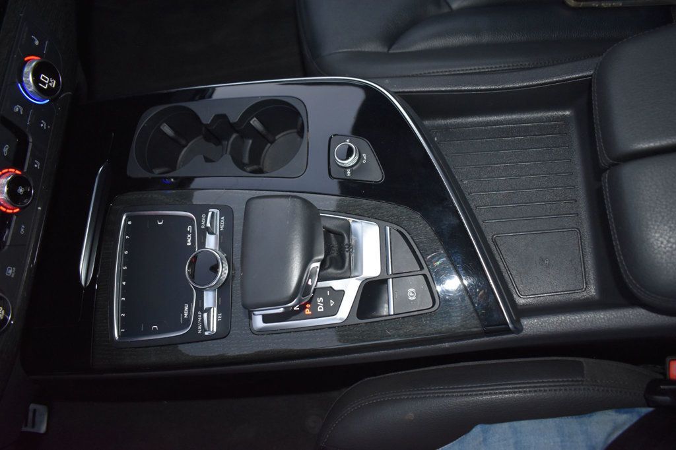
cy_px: 225
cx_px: 338
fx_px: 507
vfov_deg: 47.9
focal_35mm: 27
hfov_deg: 67.4
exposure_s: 1/30
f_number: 3.5
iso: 1400
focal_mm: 18
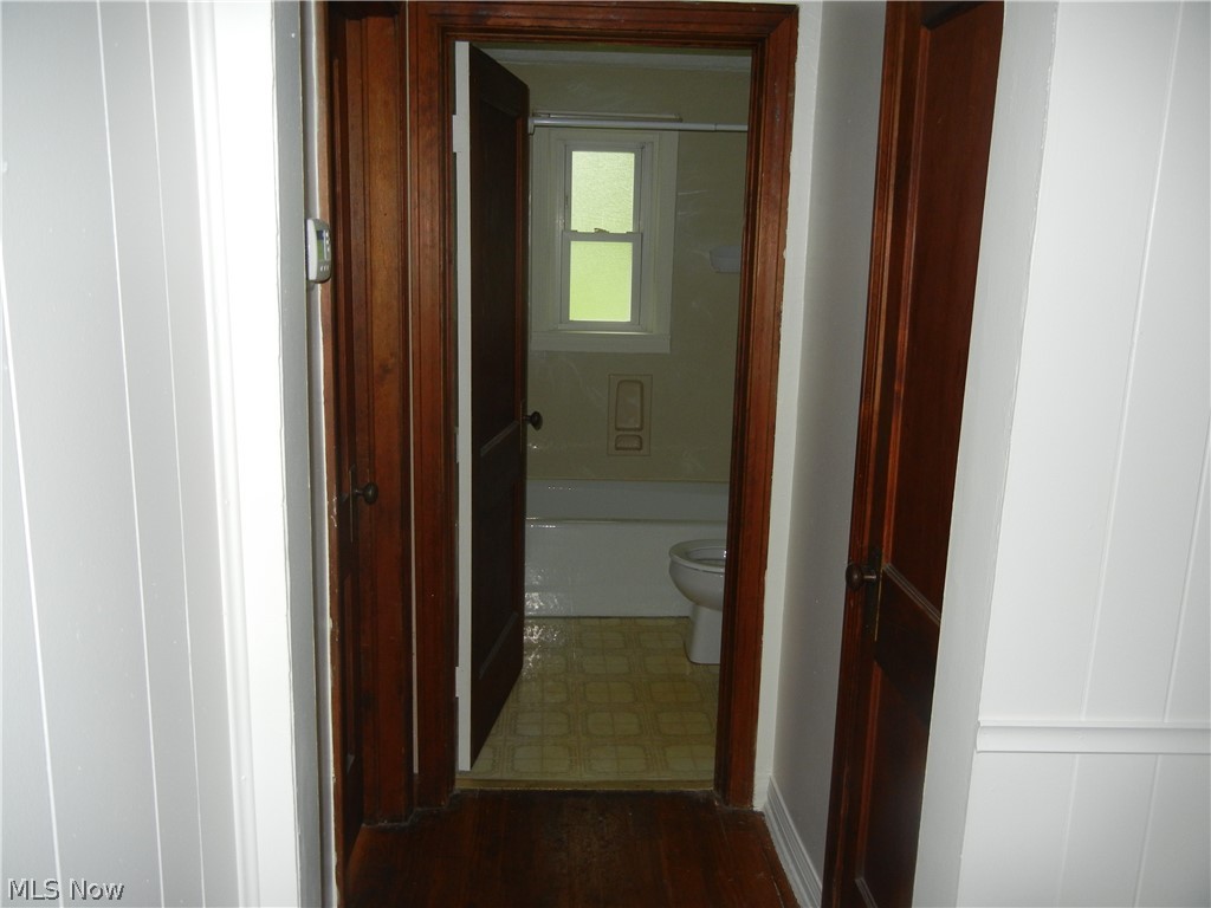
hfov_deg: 60.0
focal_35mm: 30
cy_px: 454
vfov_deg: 46.8
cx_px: 606
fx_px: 1050
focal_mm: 5.4
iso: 200
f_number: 3.5
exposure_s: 1/30
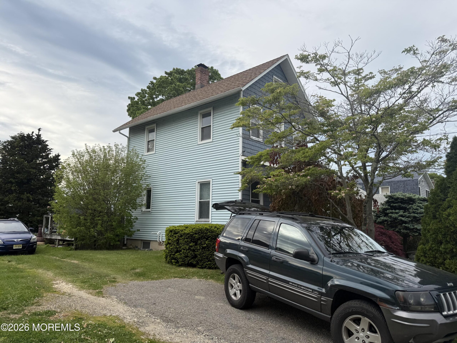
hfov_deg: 71.6
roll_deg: -0.9
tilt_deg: +9.9
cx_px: 228
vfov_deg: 56.8
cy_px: 172
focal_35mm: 24
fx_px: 317
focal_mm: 6.76
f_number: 1.78
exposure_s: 1/2053
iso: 80
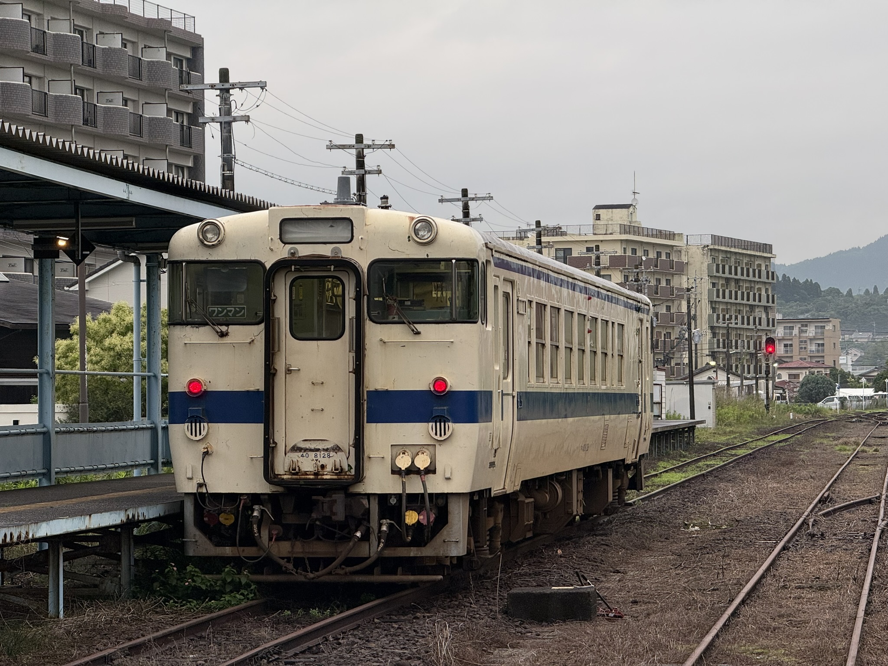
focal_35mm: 120
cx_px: 444
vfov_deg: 12.3
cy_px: 333
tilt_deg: +0.9
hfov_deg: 16.4
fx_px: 3078
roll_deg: +0.3
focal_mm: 15.66
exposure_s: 1/99
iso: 64
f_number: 2.8
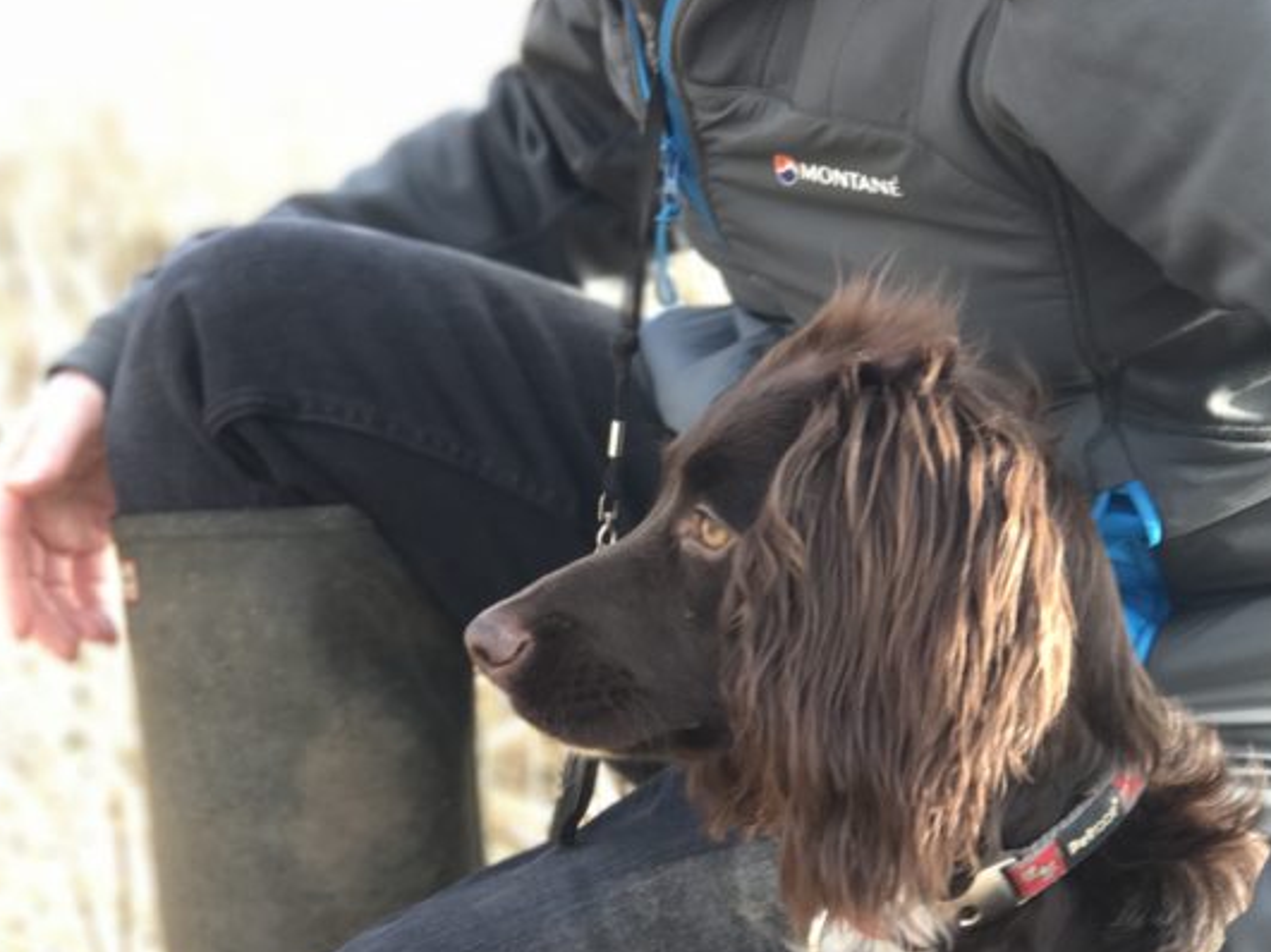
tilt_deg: -10.5
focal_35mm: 110
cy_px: 557
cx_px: 498
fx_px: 4038
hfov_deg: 17.9
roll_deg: -3.3
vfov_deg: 13.4
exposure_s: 1/50
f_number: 2.8
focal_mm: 6.6
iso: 25
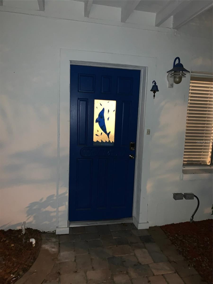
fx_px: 213
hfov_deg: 53.1
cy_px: 142
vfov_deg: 67.3
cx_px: 106
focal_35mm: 26
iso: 320
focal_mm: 4.25
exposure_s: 1/4
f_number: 1.8
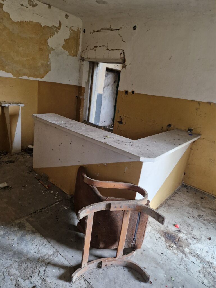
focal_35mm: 23
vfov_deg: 73.9
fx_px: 191
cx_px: 108
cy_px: 144
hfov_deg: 58.9
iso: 640
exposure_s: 1/100
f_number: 1.8
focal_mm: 5.4
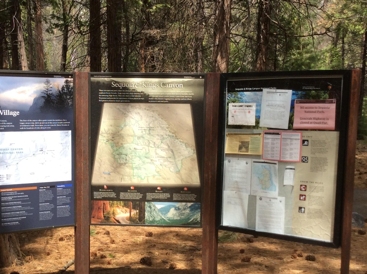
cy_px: 167
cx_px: 138
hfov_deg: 38.7
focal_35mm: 49
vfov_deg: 29.5
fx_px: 519
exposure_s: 1/550
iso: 32
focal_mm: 3.3
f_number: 2.4
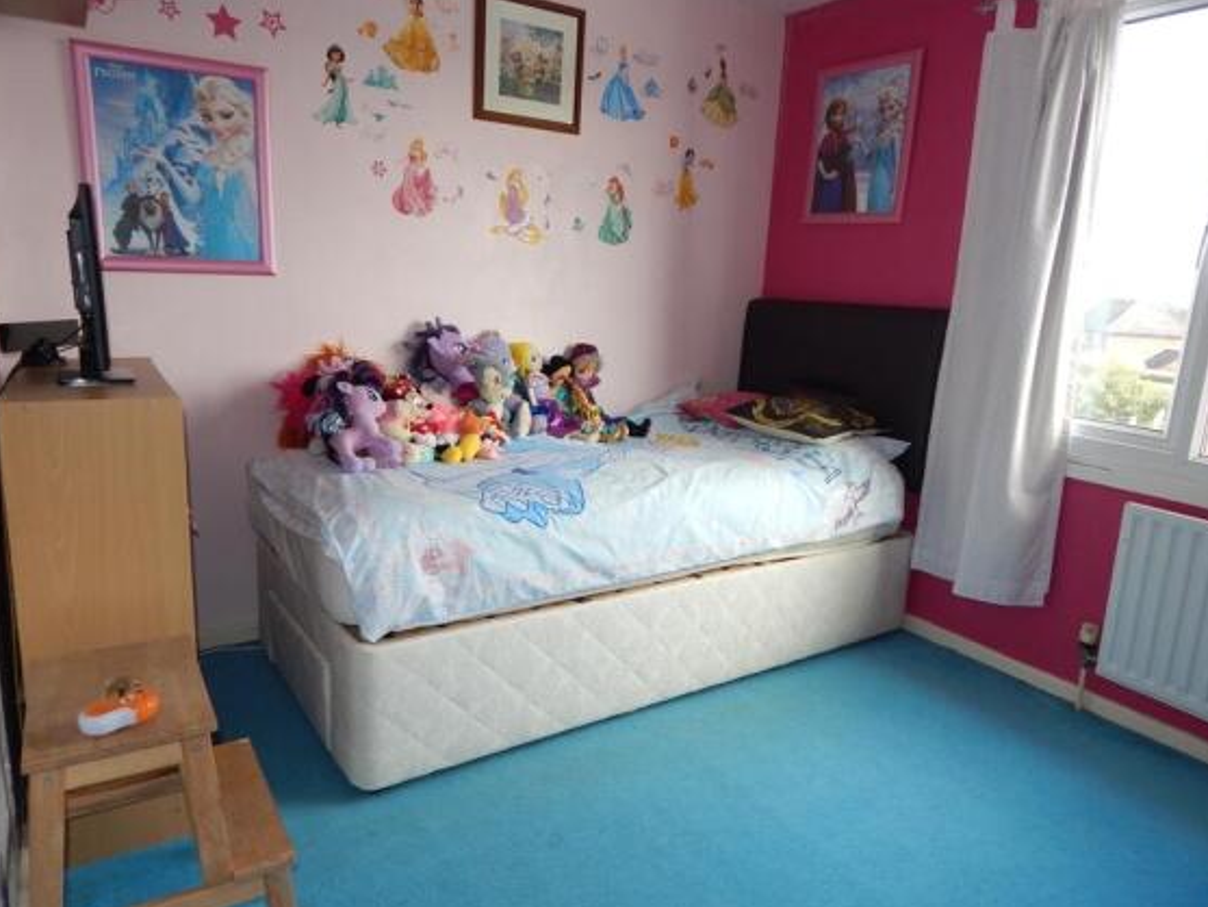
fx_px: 803
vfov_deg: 58.9
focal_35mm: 23
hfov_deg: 73.9
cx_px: 605
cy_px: 457
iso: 125
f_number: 3
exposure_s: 1/80
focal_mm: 4
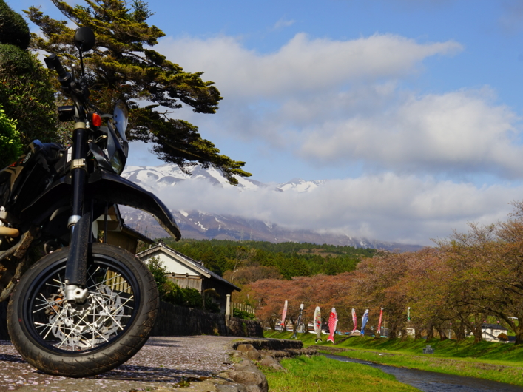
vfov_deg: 23.6
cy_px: 196
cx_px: 283
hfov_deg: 31.2
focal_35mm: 62
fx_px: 937
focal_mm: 38
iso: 100
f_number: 11
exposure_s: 1/200
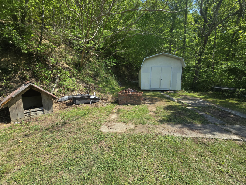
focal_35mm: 13
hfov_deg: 106.2
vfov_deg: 89.9
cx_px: 123
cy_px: 92
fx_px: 92
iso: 50
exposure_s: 1/1090
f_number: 2.2
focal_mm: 2.2
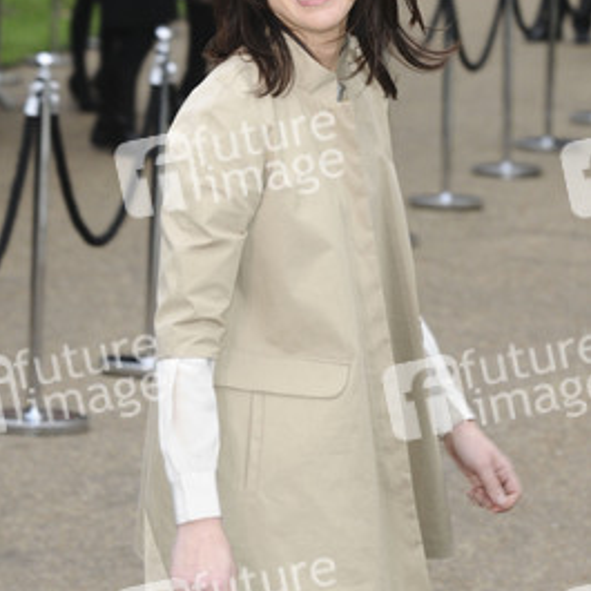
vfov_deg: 11.3
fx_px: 2975
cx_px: 296
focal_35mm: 154
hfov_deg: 11.3
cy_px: 277
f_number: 4.5
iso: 320
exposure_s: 1/160
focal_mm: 80
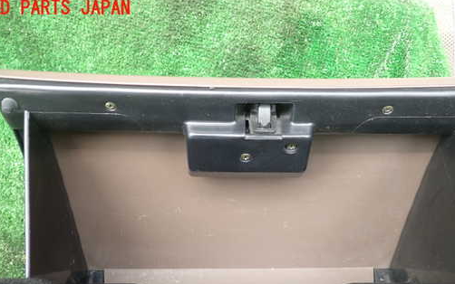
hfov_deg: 51.5
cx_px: 237
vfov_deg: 33.2
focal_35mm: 38
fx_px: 471
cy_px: 201
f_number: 2.3
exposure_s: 1/50
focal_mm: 5.4
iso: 200
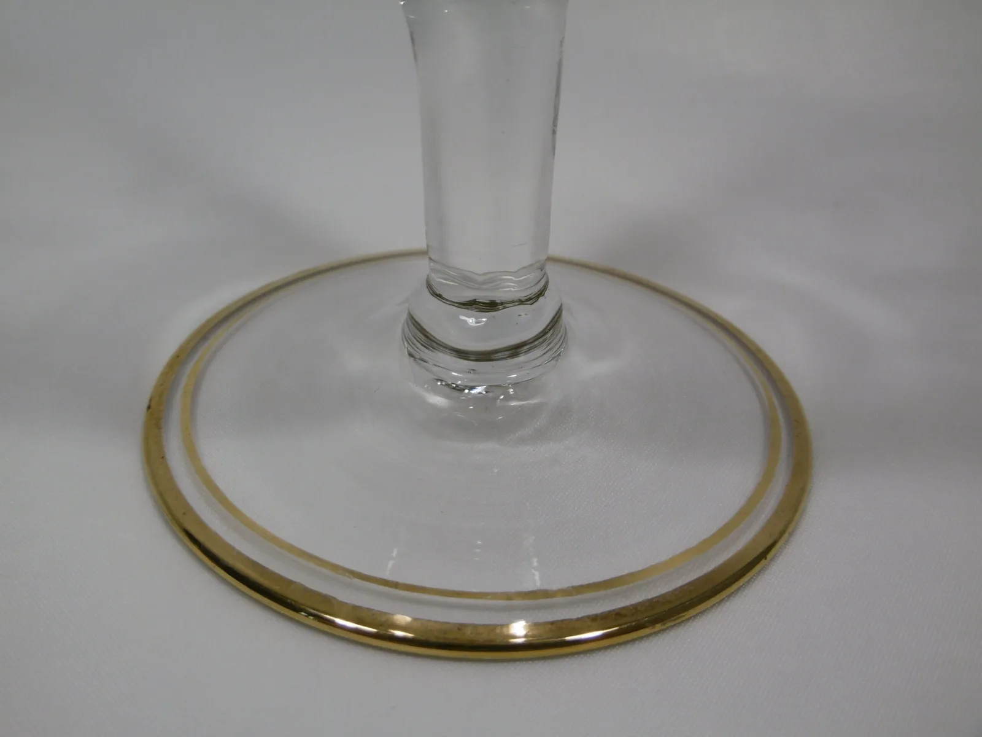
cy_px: 368
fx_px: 1078
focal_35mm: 38
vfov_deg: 37.7
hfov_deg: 49.0
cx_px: 491
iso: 100
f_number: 3.7
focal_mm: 6.8
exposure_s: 1/50
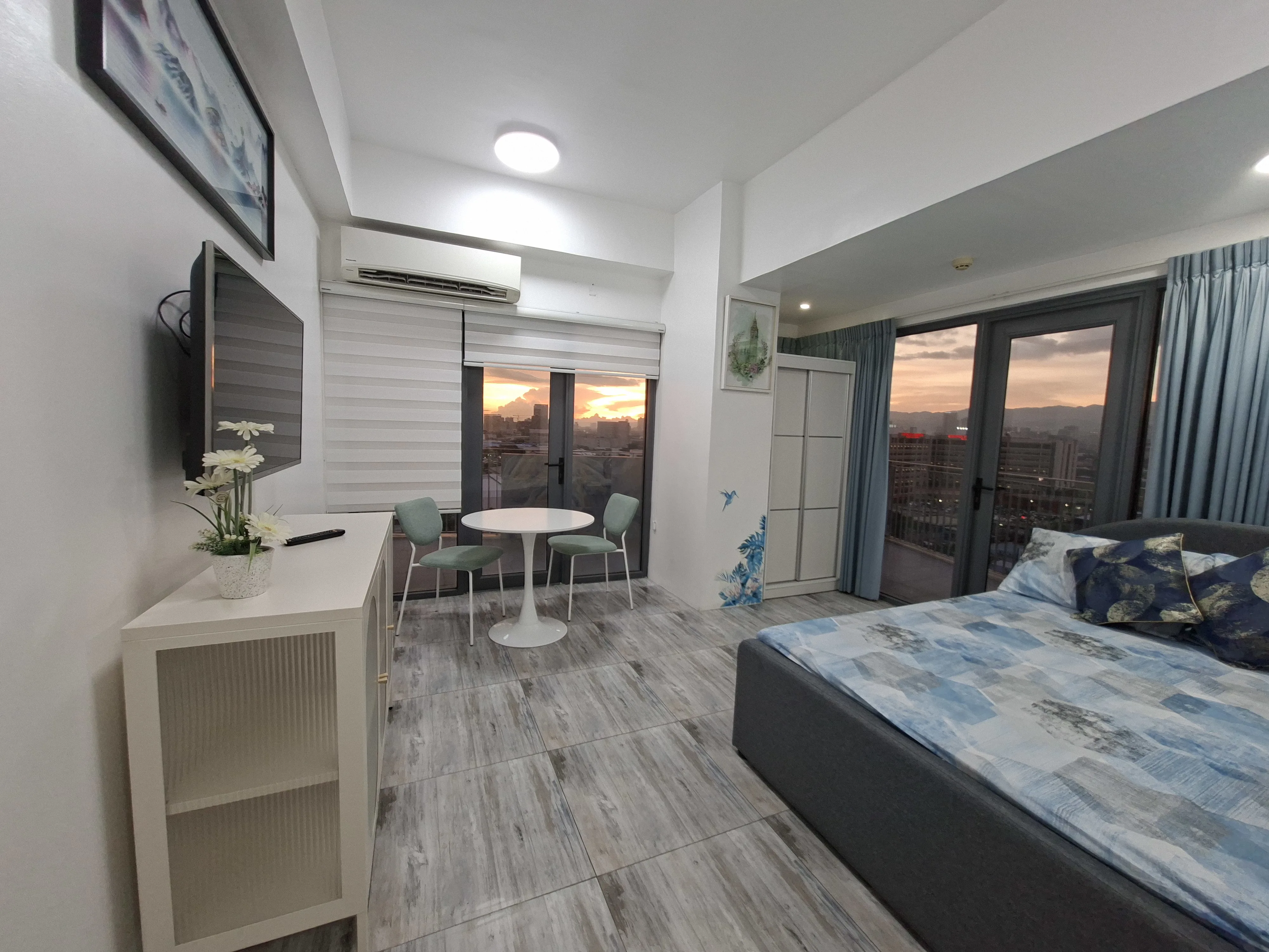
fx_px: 477
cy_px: 476
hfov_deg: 106.2
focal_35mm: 13
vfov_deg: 89.9
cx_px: 634
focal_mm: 1.74
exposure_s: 1/40
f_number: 2.2
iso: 100
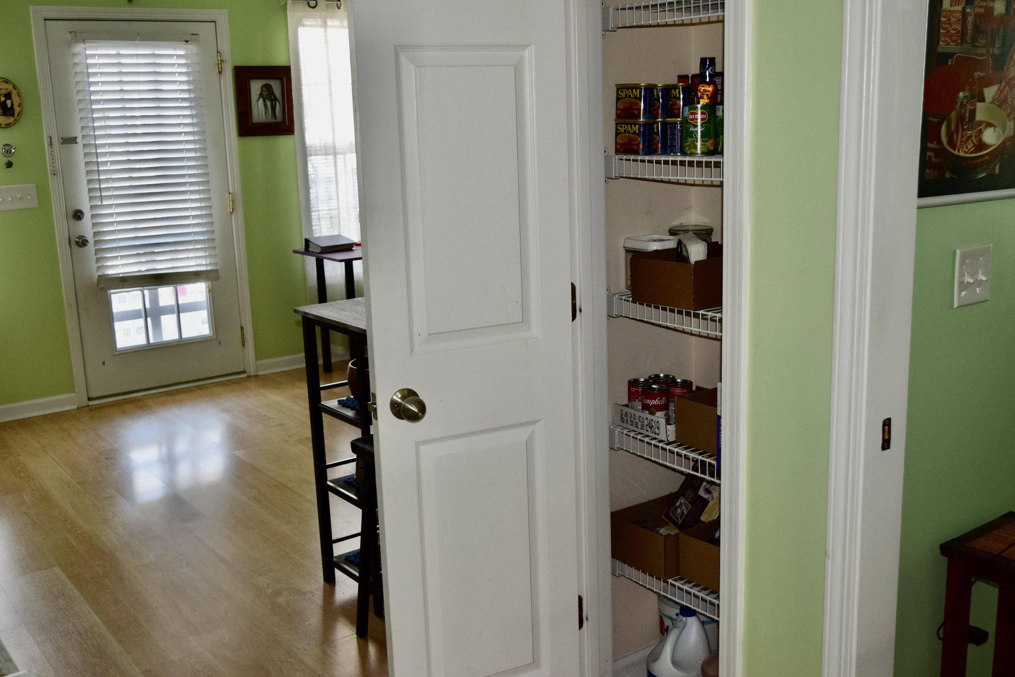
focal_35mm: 39
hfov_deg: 50.1
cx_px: 517
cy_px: 341
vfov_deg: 34.6
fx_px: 1086
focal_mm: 25
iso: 800
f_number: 5
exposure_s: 1/100
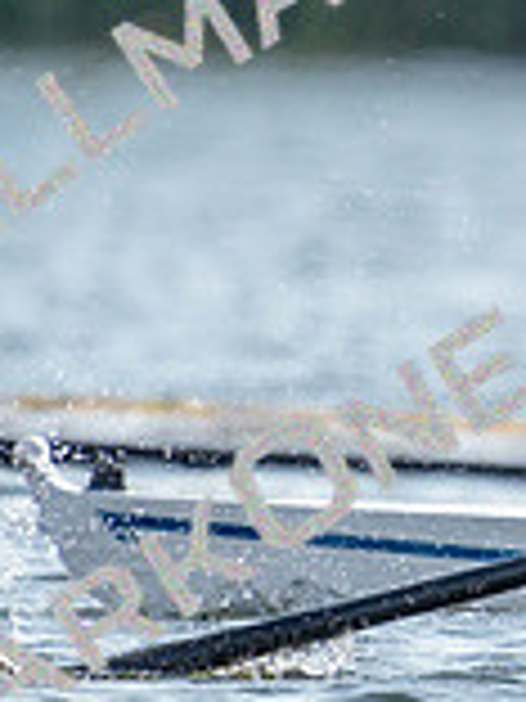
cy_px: 259
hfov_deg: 0.7
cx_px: 1295
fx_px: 43499
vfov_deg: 0.9
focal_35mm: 2147
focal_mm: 600
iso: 400
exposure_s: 1/1600
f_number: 6.3
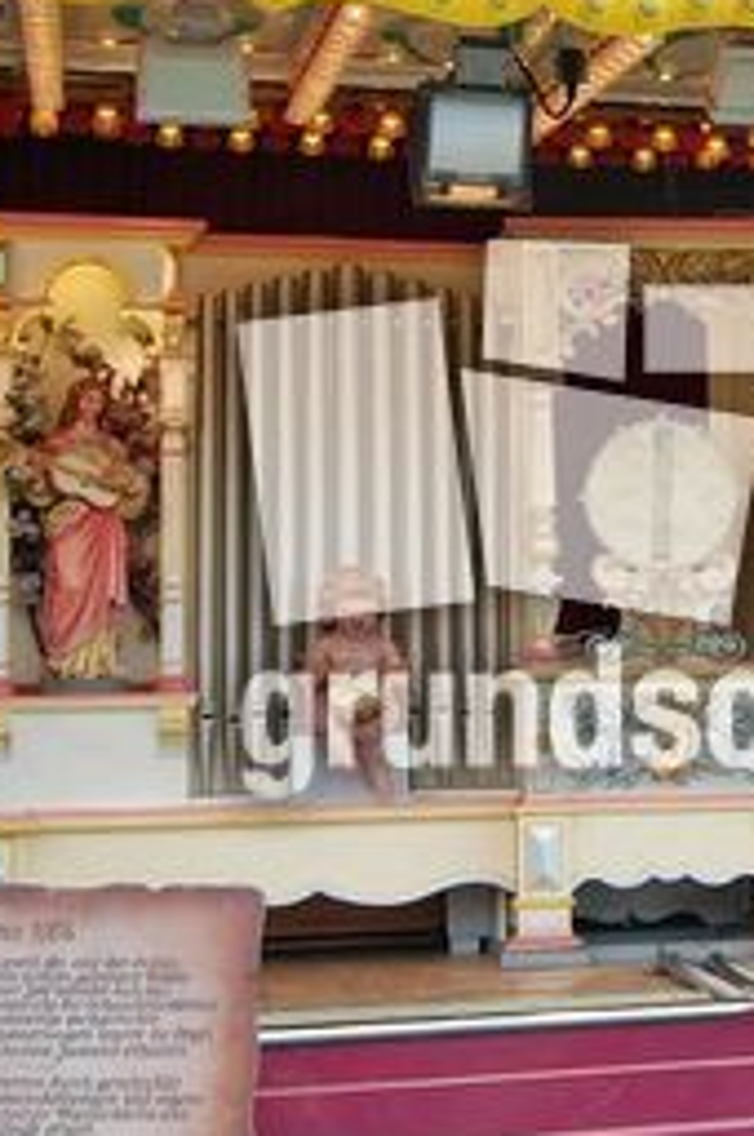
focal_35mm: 78
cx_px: 998
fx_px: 2457
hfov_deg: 16.4
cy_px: 510
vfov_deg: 26.0
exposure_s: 1/125
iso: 200
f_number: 5.6
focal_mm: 26
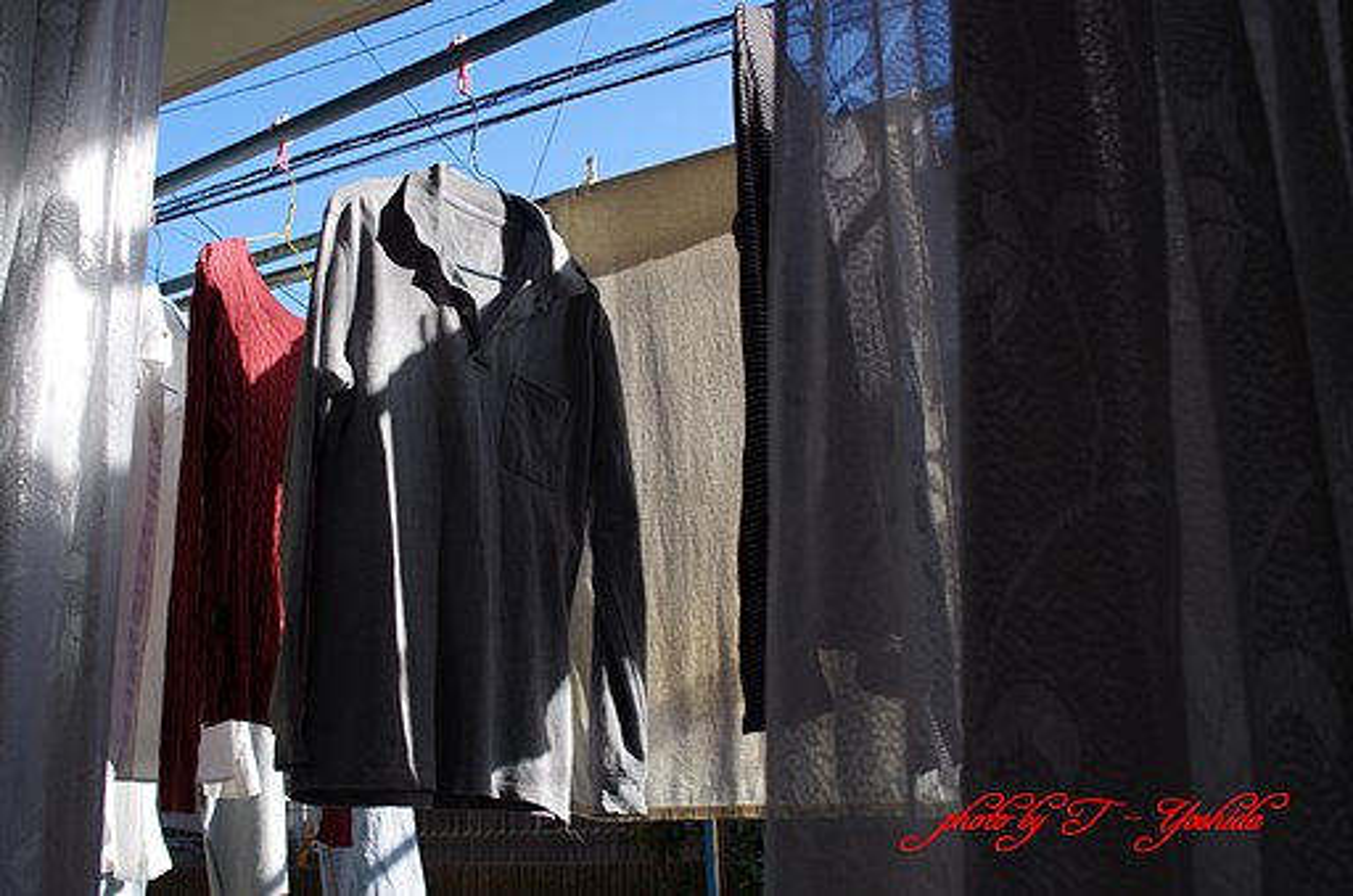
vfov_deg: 41.5
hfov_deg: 59.6
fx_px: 1181
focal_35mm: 32
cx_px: 676
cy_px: 448
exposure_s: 1/160
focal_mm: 21
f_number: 5.6
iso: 80
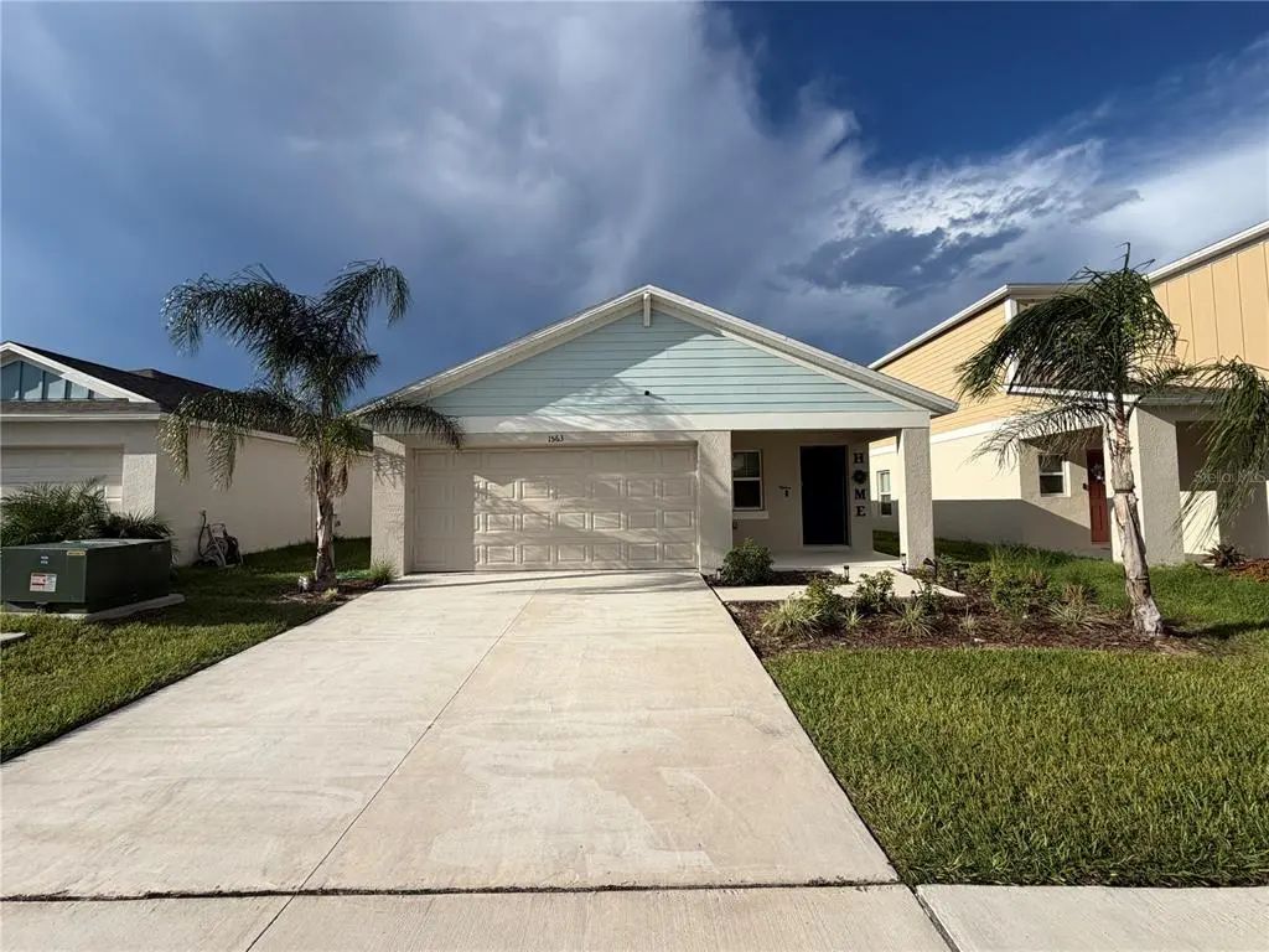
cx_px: 634
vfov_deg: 85.7
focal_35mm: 14
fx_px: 513
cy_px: 476
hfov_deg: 102.1
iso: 20
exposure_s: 1/1167
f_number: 2.2
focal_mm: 2.22
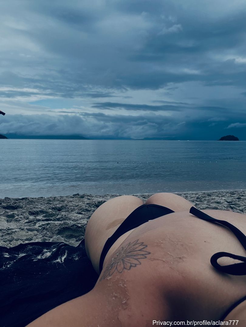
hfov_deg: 46.8
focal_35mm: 30
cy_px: 164
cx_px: 123
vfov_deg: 60.0
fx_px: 284
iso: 32
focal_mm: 2.71
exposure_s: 1/1541
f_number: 2.2
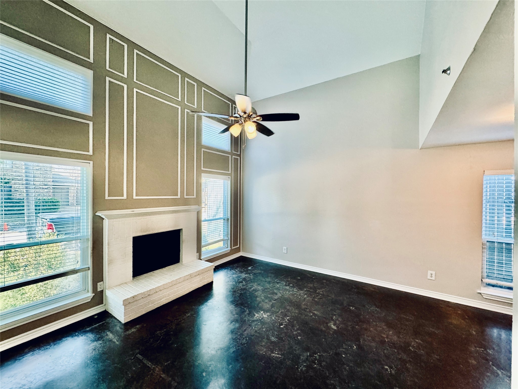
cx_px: 259
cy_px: 194
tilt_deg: -1.3
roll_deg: -0.7
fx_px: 209
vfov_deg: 85.7
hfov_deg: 102.1
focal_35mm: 14
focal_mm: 2.22
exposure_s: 1/60
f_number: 2.2
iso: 320
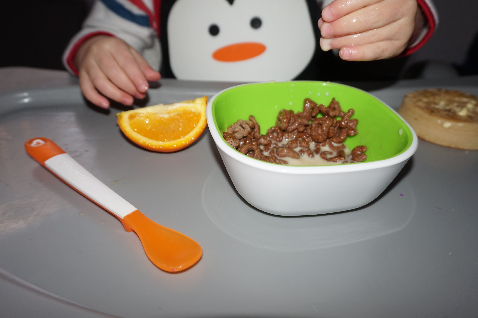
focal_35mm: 30
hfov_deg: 62.0
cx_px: 239
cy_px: 159
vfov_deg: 43.6
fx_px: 398
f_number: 4
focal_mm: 20
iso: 160
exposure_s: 1/60
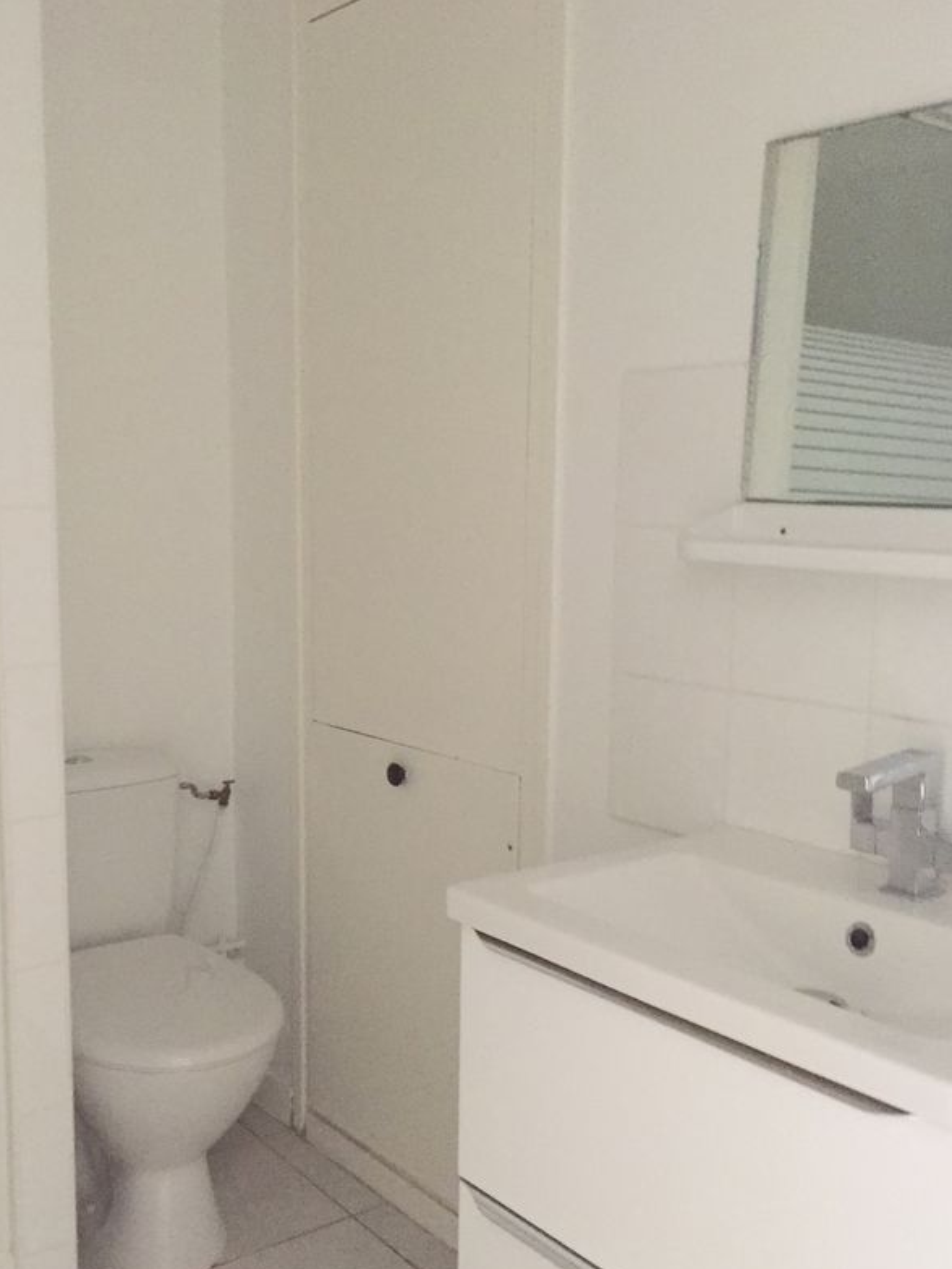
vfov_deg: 50.1
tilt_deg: -8.9
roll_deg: +0.1
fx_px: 1357
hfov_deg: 38.5
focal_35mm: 37
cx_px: 368
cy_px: 677
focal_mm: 4.15
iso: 320
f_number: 2.2
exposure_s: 1/17
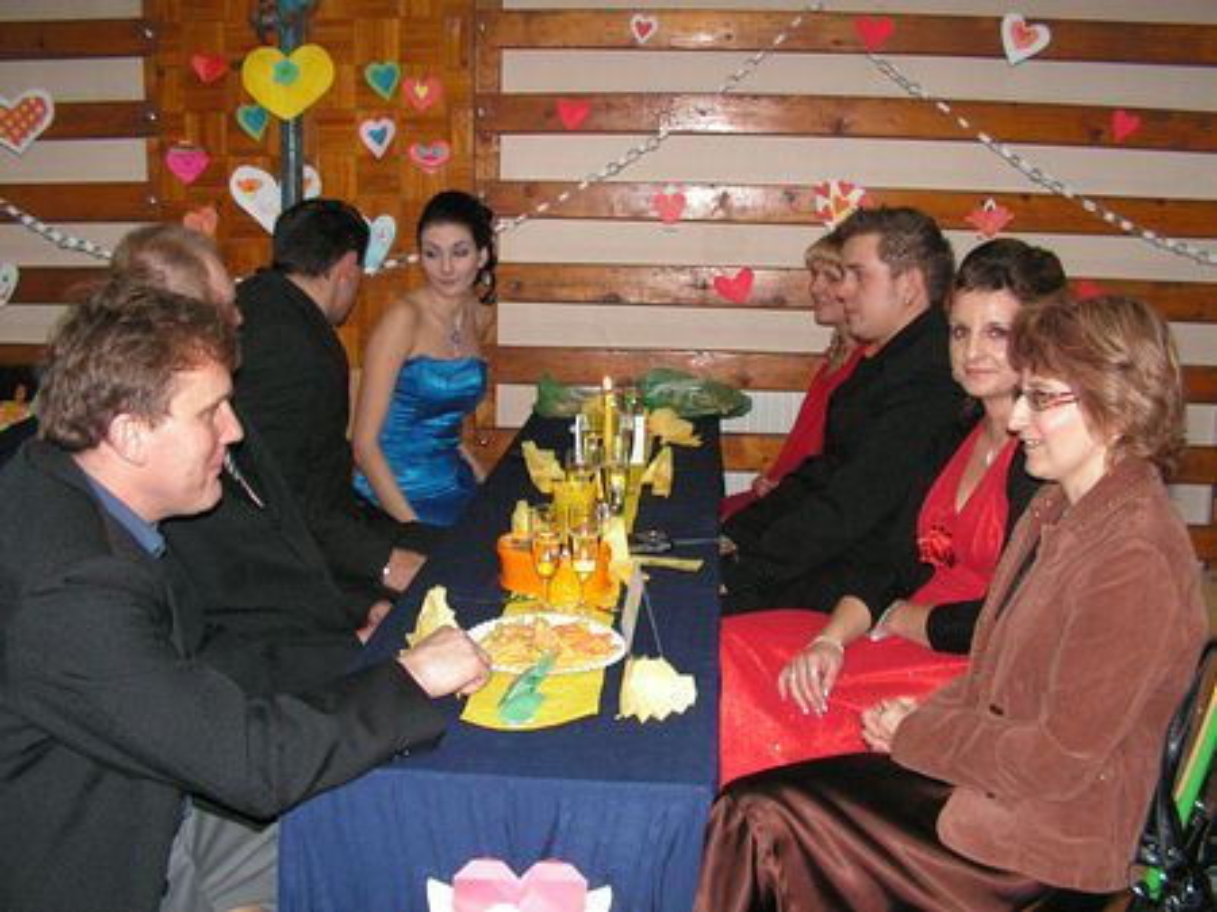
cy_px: 456
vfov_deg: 39.6
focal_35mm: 36
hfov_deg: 51.4
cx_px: 608
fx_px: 1265
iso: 160
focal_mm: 6
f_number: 3.2
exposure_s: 1/40
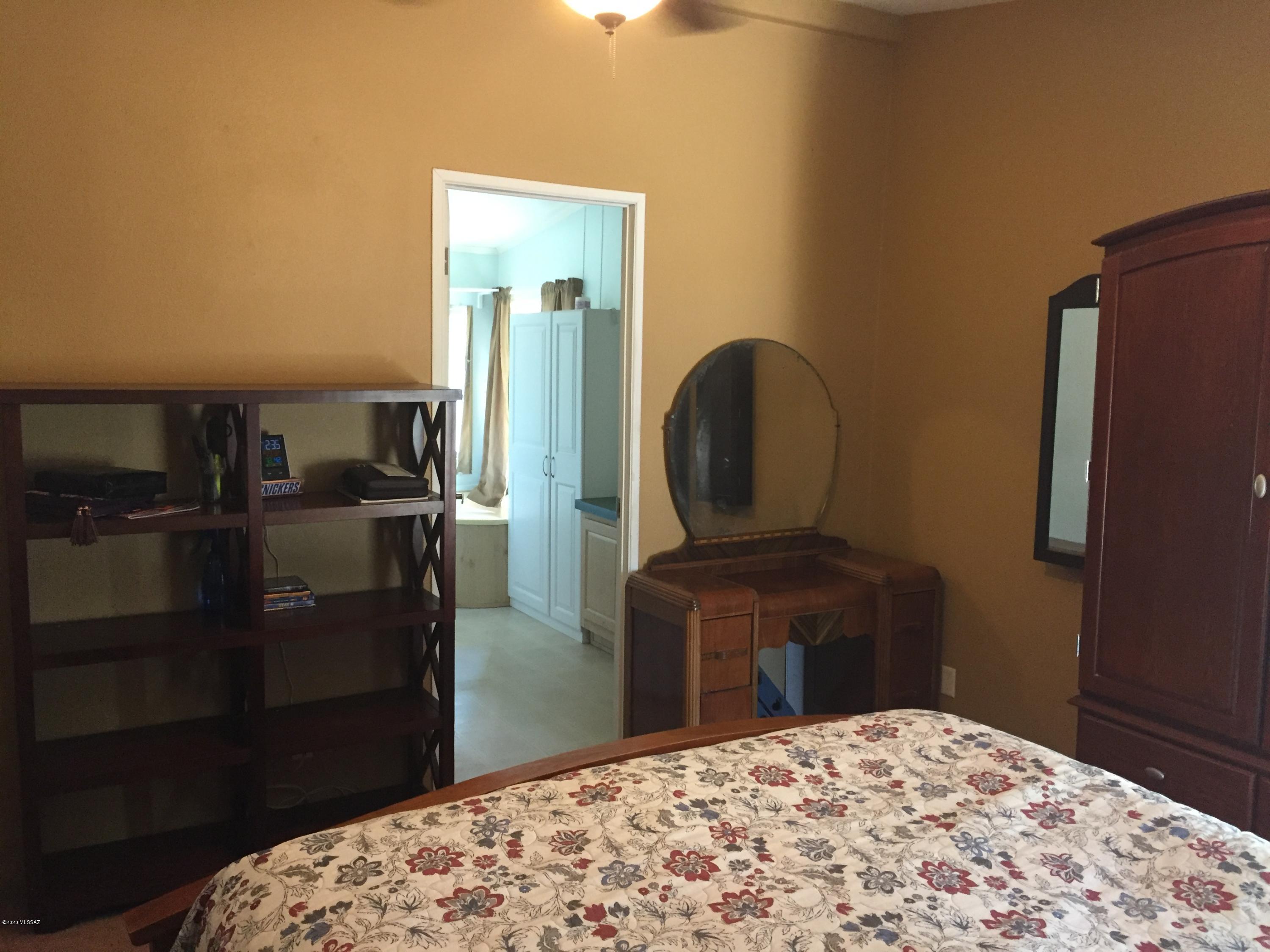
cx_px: 635
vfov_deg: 48.2
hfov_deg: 61.7
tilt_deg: -5.1
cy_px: 476
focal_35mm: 29
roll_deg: -2.0
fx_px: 1064
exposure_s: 1/30
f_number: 2.2
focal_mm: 4.15
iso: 200
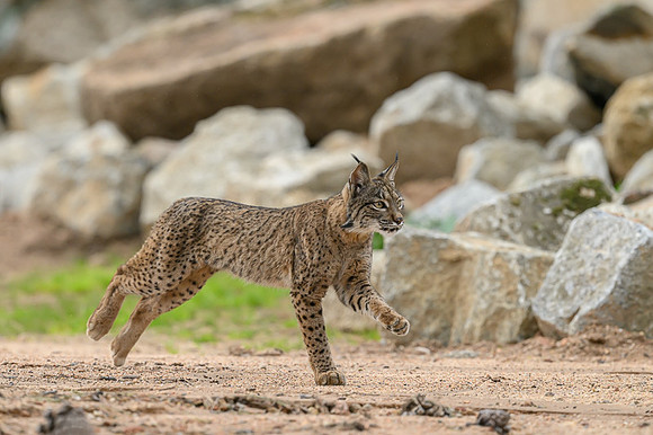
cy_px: 158
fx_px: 9271
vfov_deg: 2.7
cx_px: 256
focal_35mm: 511
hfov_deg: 4.0
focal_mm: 400
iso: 450
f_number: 4
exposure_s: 1/2000
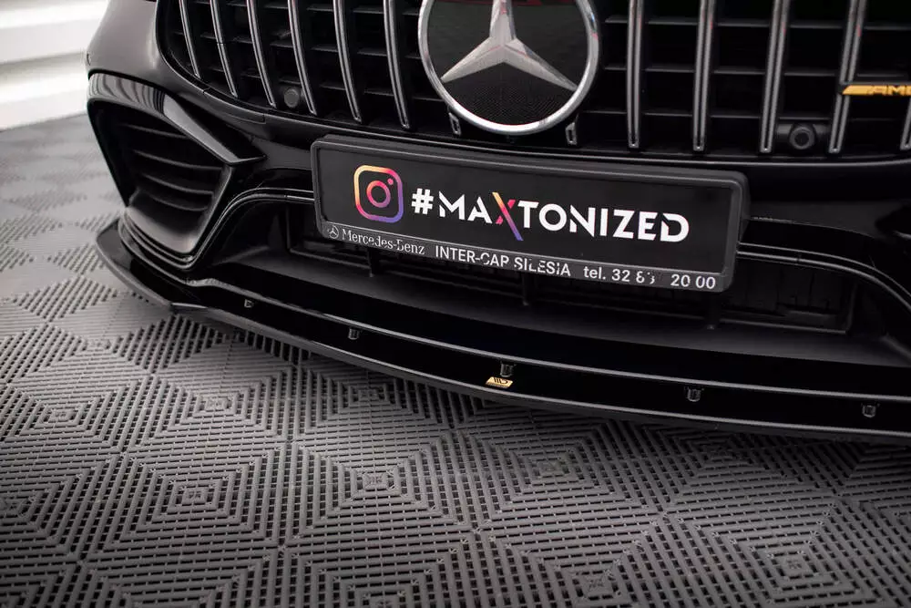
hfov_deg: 53.8
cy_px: 304
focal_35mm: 35
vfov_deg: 37.4
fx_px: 897
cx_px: 452
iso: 1000
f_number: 2.5
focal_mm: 35
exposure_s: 1/100
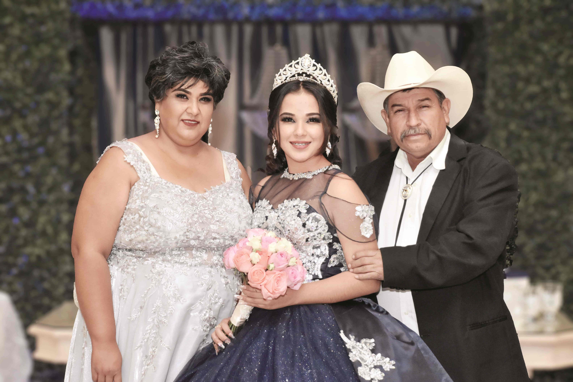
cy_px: 191
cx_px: 286
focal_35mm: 93
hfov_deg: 21.9
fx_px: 1480
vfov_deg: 14.7
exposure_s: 1/60
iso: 1600
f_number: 5.6
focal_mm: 62
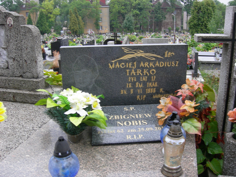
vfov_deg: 39.7
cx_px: 118
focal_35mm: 36
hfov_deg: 51.4
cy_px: 88
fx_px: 245
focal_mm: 7.5
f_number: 3.4
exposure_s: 1/63.8
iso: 64
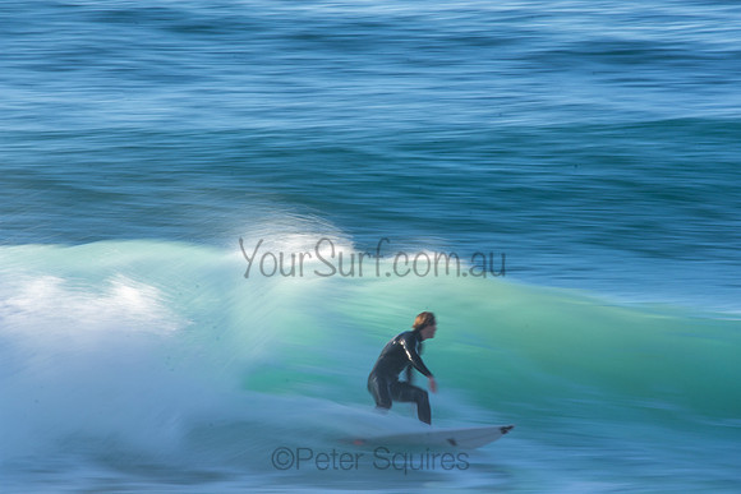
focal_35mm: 750
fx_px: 15440
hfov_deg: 2.7
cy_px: 247
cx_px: 370
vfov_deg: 1.8
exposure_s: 1/25
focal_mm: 500
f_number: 22
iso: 100
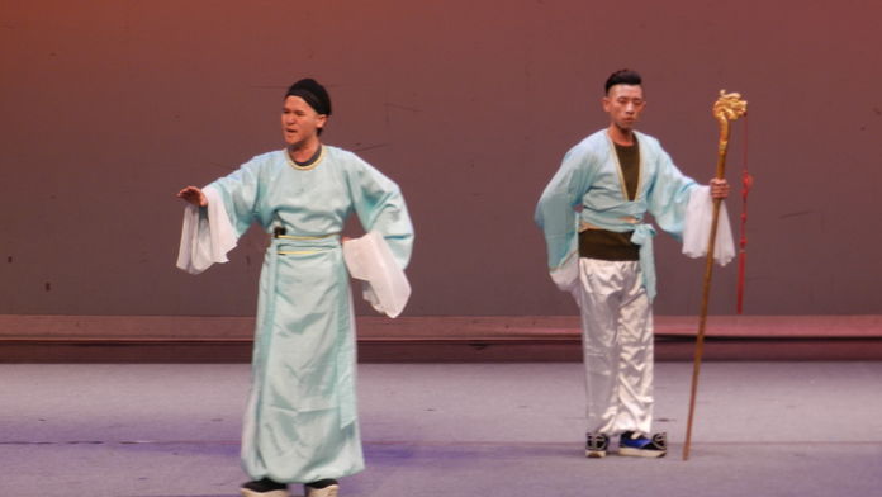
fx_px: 2948
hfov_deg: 17.0
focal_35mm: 126
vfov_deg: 9.6
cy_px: 262
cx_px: 441
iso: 200
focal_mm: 20.5
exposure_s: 1/40
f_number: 4.8
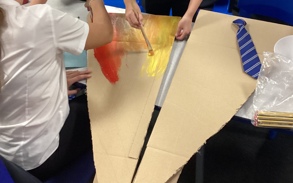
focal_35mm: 44
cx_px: 147
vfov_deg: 29.0
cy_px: 59
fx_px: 351
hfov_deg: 45.3
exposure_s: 1/60
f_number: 2.4
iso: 320
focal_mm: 3.3
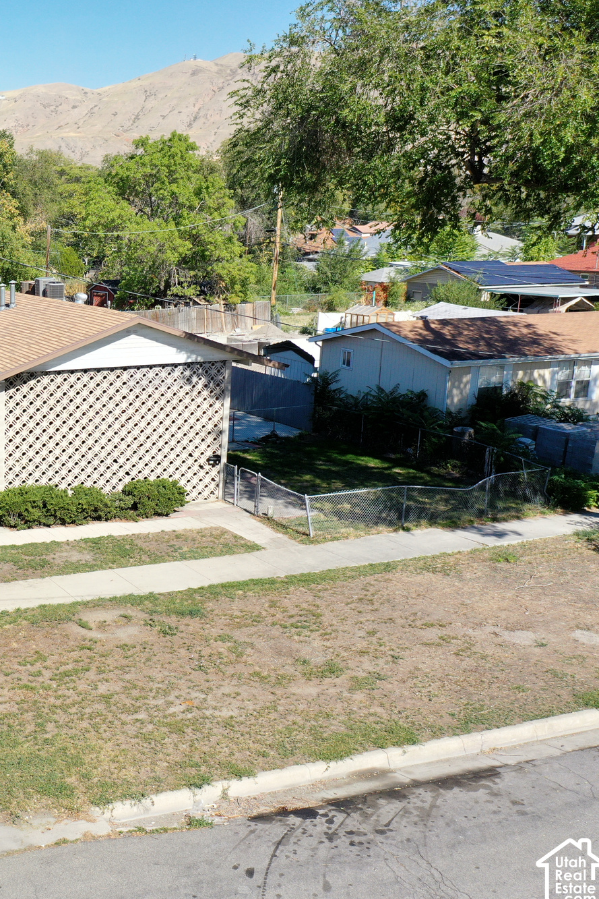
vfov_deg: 45.4
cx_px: -65
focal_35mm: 43
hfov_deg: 28.3
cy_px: 457
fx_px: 1073
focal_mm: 10.26
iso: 200
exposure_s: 1/60
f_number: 3.5
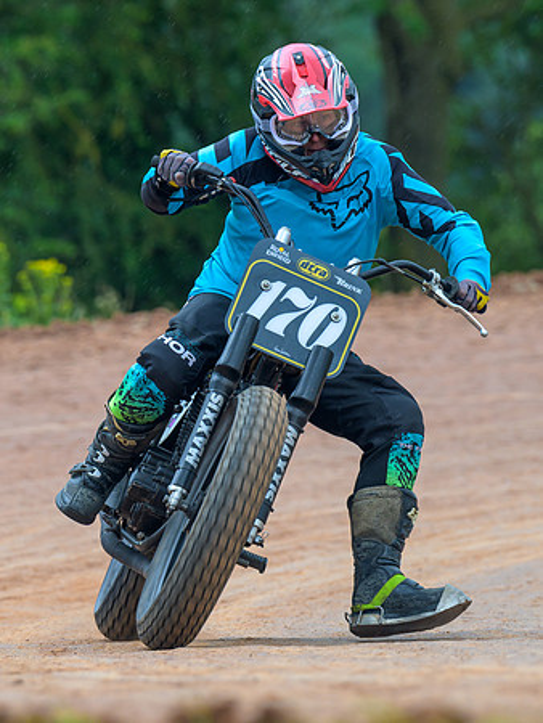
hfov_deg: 3.3
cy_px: 375
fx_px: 9388
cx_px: 218
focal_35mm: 449
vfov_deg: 4.4
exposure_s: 1/400
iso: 160
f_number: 4
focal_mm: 200
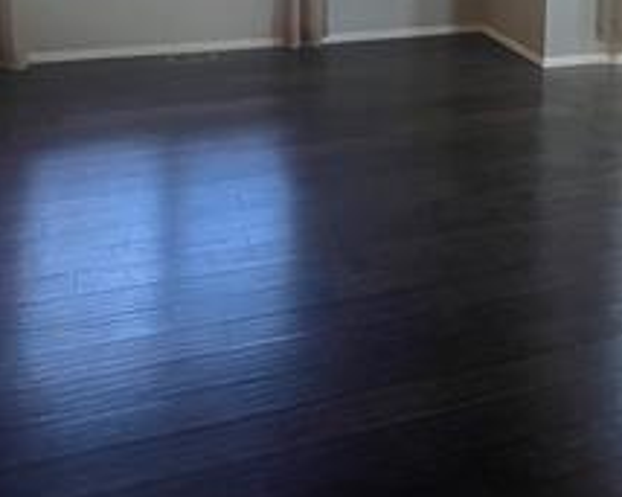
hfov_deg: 47.9
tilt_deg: -3.9
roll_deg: -1.5
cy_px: -126
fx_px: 699
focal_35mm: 38
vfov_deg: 31.5
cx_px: 343
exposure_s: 1/120
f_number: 1.8
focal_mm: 1.57
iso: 125
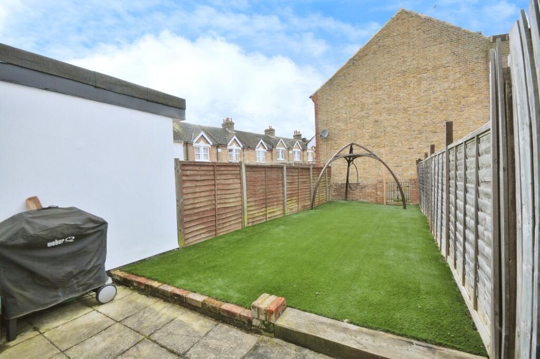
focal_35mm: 15
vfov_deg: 77.2
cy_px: 180
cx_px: 270
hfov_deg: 100.4
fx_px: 225
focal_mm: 10
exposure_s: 1/250
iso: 500
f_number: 8
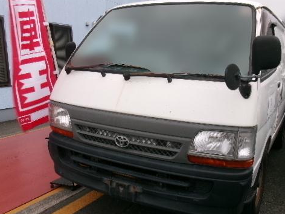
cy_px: 118
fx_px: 313
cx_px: 141
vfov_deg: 37.7
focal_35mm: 38
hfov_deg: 49.0
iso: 100
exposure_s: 1/70
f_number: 3.9
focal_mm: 5.1
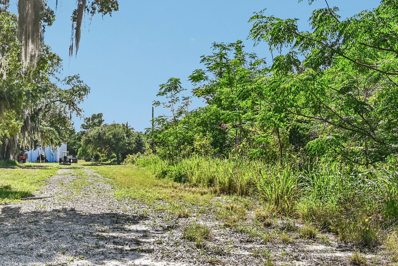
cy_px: 158
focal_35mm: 55
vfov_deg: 24.6
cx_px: 57
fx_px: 608
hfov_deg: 34.6
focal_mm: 30
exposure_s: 1/2500
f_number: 8
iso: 1000
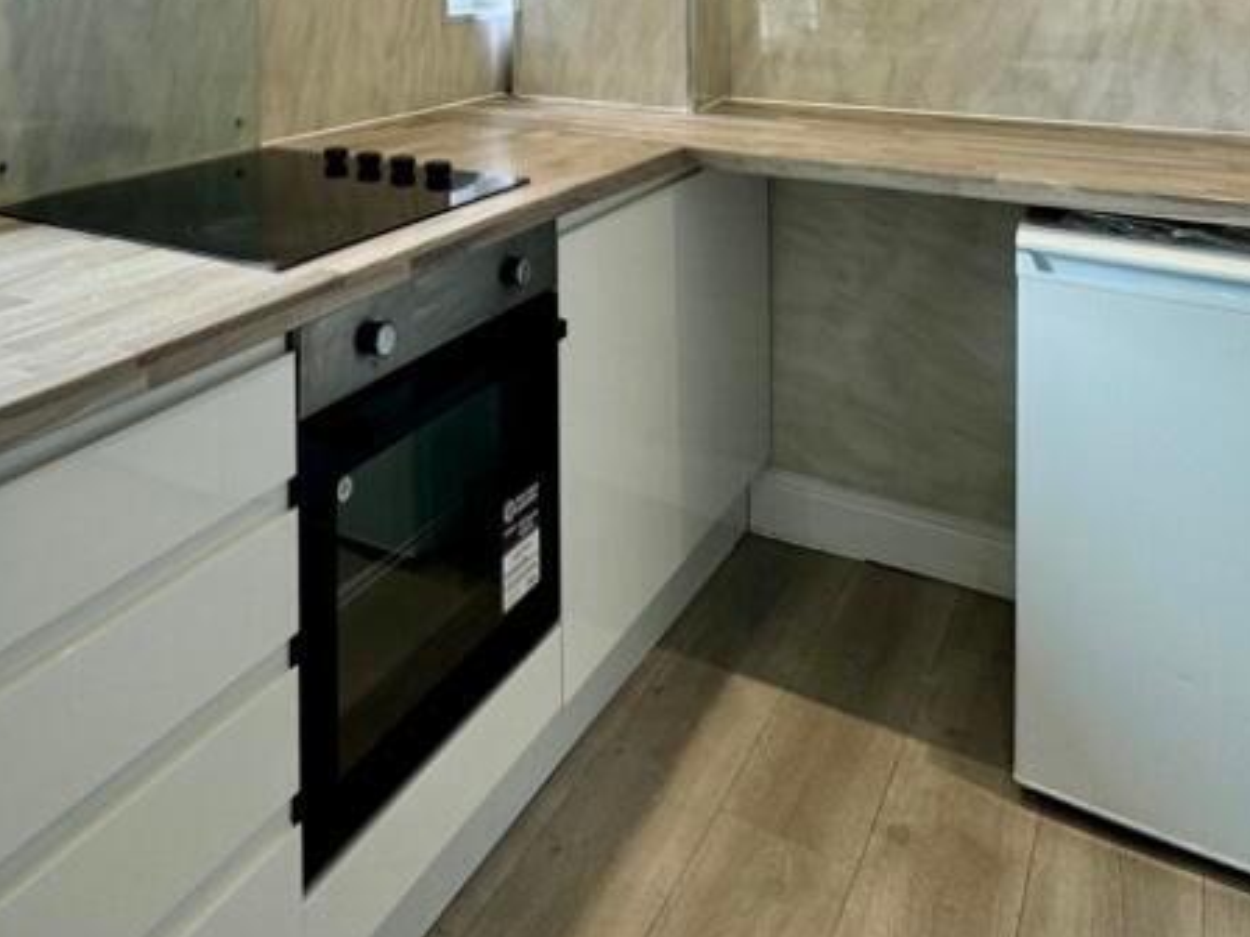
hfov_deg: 55.1
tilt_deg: +1.3
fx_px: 1156
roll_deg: +1.0
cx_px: 374
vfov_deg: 37.7
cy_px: -64
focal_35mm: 32
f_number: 2.2
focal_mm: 2.22
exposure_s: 1/100
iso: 80
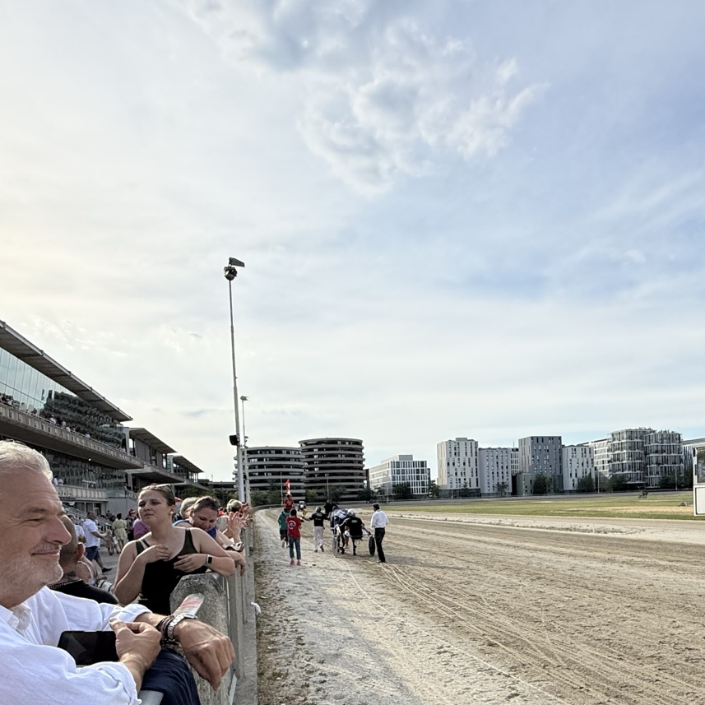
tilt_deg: -1.3
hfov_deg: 59.9
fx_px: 599
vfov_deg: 58.3
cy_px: 513
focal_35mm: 26
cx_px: 452
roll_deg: +2.1
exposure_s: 1/2717
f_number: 2.2
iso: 50
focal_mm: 2.22
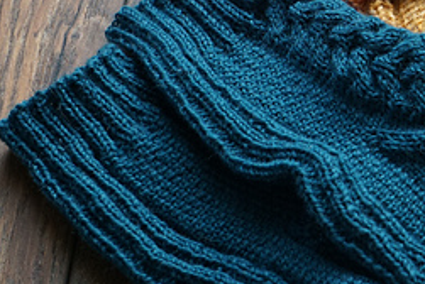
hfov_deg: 6.5
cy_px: -9
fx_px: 3750
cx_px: 464
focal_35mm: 317
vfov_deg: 4.3
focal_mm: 83
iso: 640
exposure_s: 1/160
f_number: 5
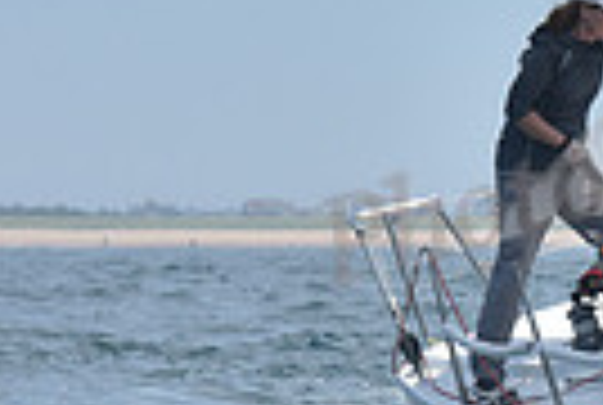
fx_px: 9418
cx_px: 1192
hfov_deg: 3.6
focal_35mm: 561
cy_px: 340
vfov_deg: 2.5
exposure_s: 1/800
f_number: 10
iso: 250
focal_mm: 130
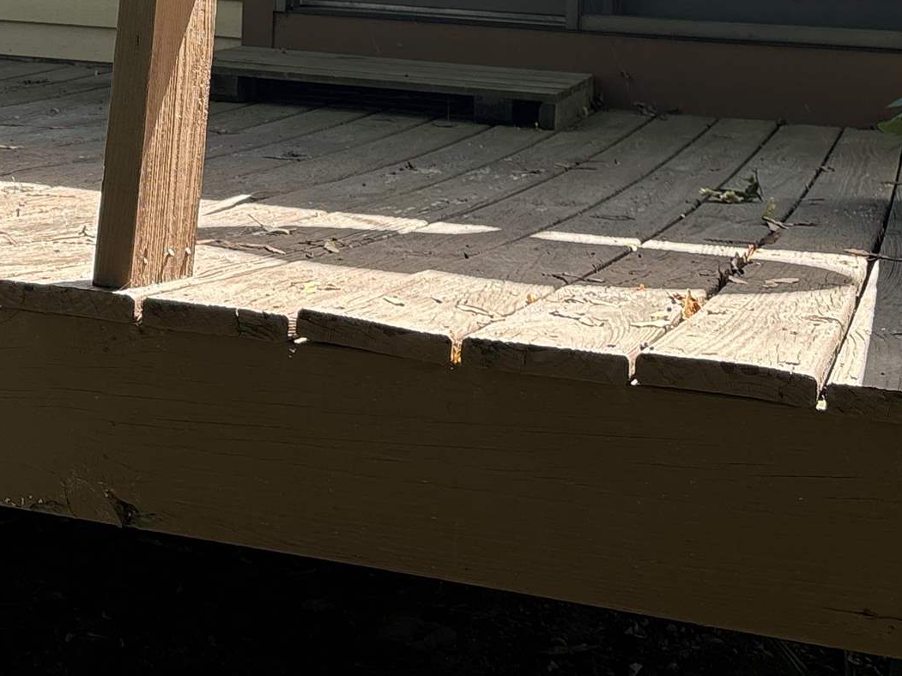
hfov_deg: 24.9
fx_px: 1980
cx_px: 88
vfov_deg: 17.7
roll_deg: -3.7
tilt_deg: +5.9
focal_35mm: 76
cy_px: -292
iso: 50
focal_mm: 5.96
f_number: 1.6
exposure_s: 1/413
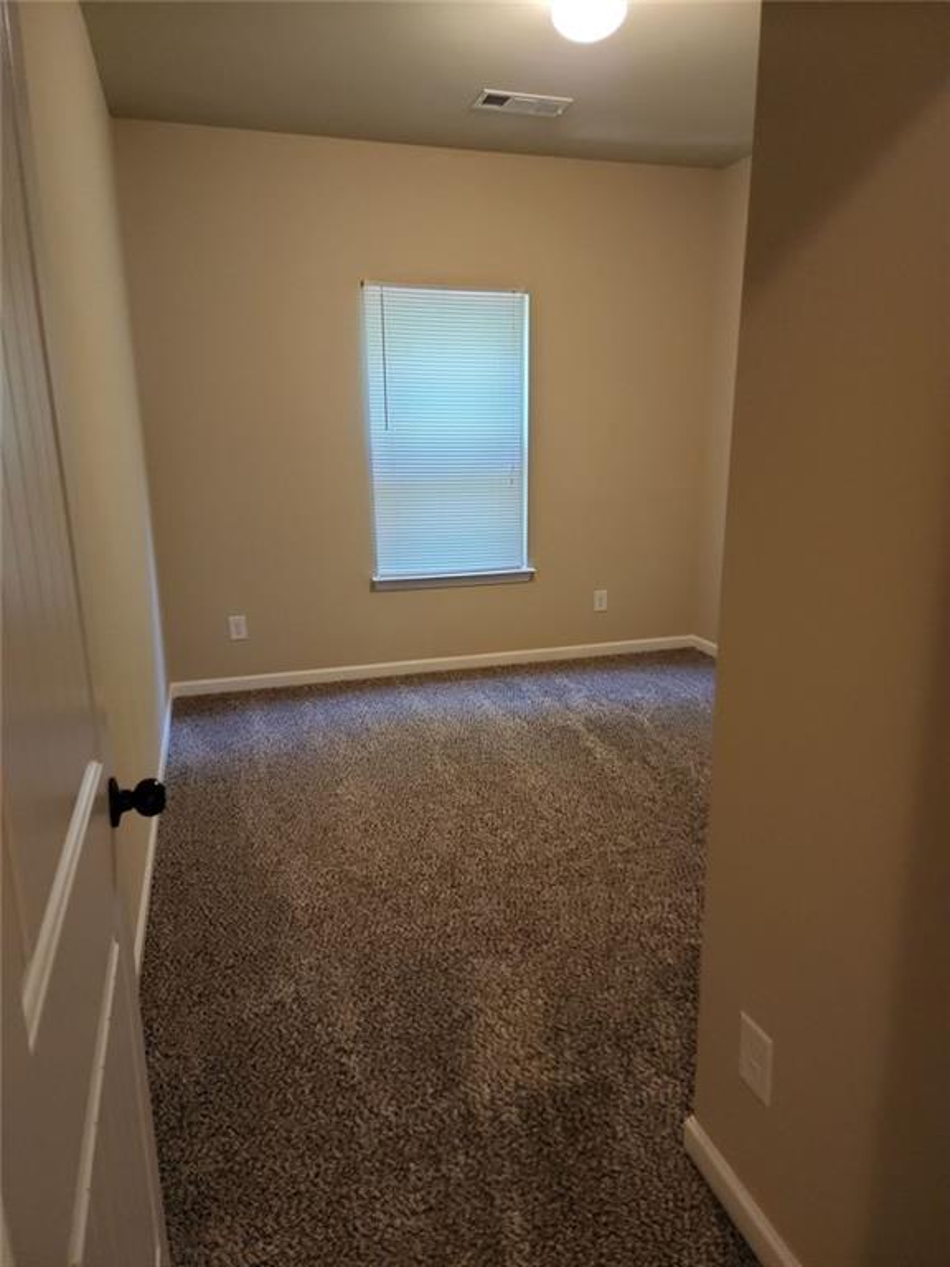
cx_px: 475
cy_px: 634
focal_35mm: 23
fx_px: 842
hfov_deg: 58.9
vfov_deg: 73.9
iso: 1246
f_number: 1.8
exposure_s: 1/59.2
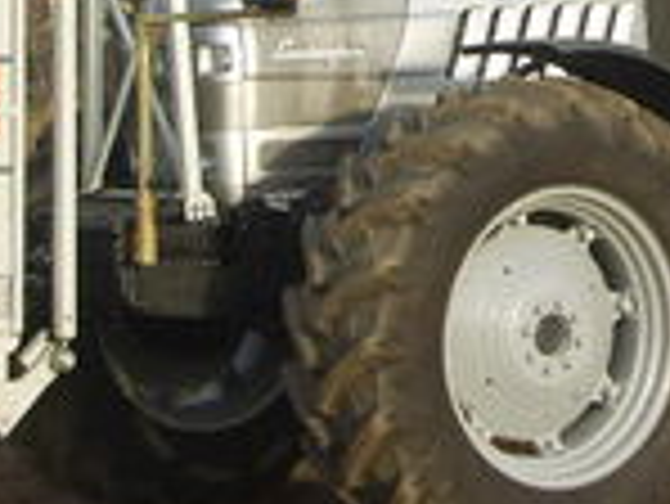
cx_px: 513
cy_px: -7
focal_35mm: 151
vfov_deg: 9.8
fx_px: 2925
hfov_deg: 13.0
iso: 50
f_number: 3.7
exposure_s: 1/180
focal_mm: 7.7
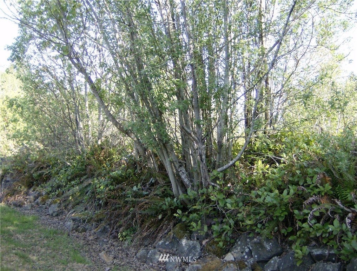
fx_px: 373
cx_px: 178
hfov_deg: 51.2
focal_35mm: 36
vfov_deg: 39.9
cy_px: 136
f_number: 2.8
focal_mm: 6
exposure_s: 1/162
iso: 100
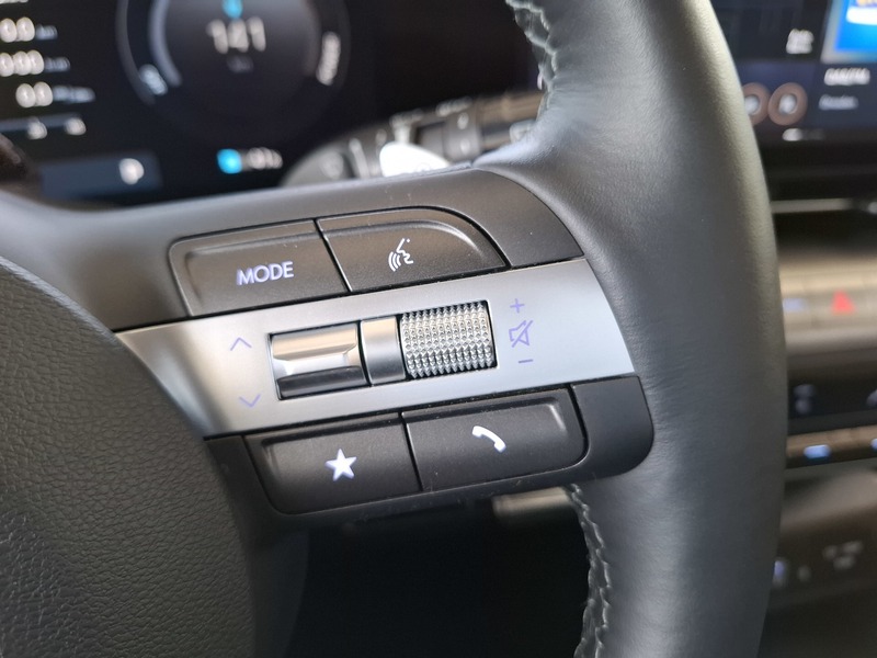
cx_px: 438
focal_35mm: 23
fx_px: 583
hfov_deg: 73.9
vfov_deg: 58.9
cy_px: 329
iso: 320
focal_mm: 5.54
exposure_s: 1/120
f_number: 1.8
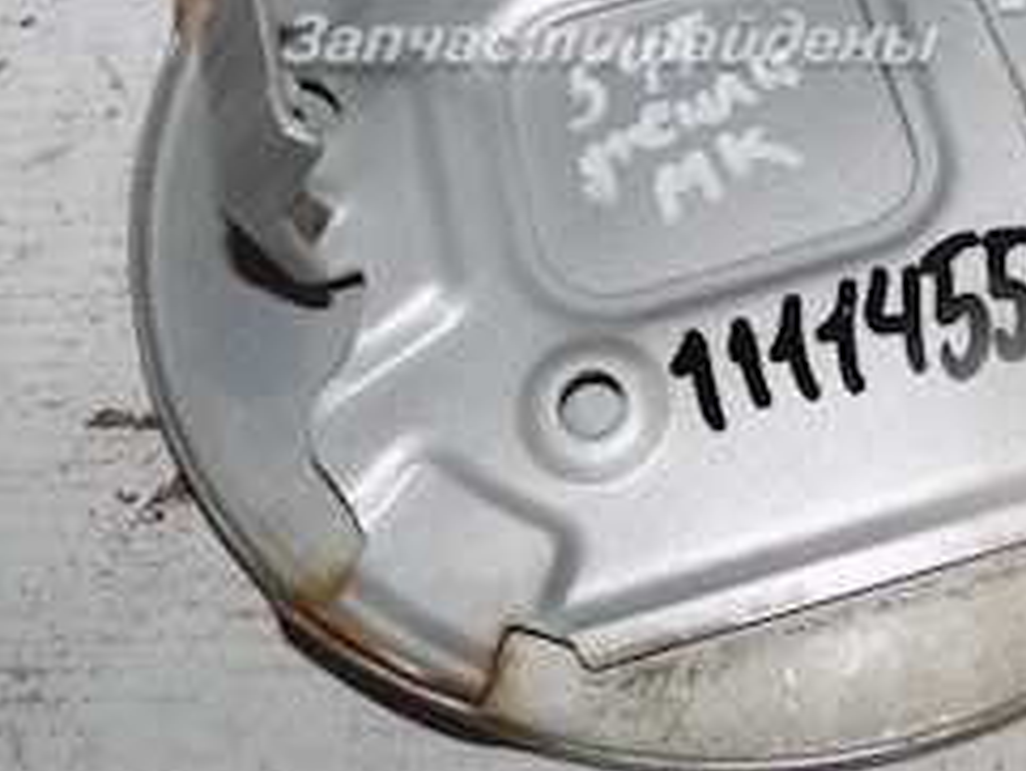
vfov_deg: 22.6
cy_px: -81
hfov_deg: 31.1
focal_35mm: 61
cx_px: 771
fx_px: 1809
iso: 200
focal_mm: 4
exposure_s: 1/30
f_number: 3.1
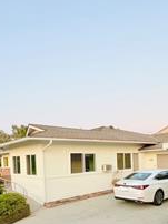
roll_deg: +1.6
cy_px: 166
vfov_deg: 58.7
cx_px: 99
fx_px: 188
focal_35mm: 29
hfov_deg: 47.9
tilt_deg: -1.1
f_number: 1.8
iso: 160
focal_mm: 1.57
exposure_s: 1/60
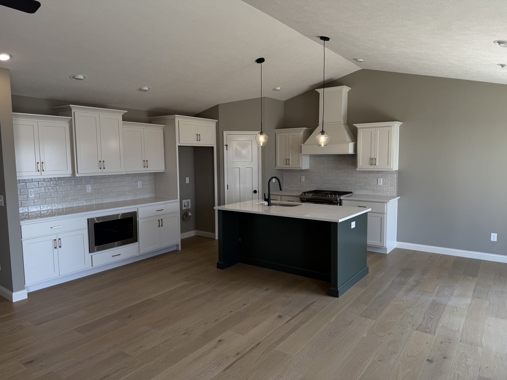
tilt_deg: -5.5
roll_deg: +0.3
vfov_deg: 56.8
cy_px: 190
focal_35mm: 24
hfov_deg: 71.6
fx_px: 352
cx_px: 254
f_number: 1.78
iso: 64
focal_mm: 6.76
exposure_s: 1/201
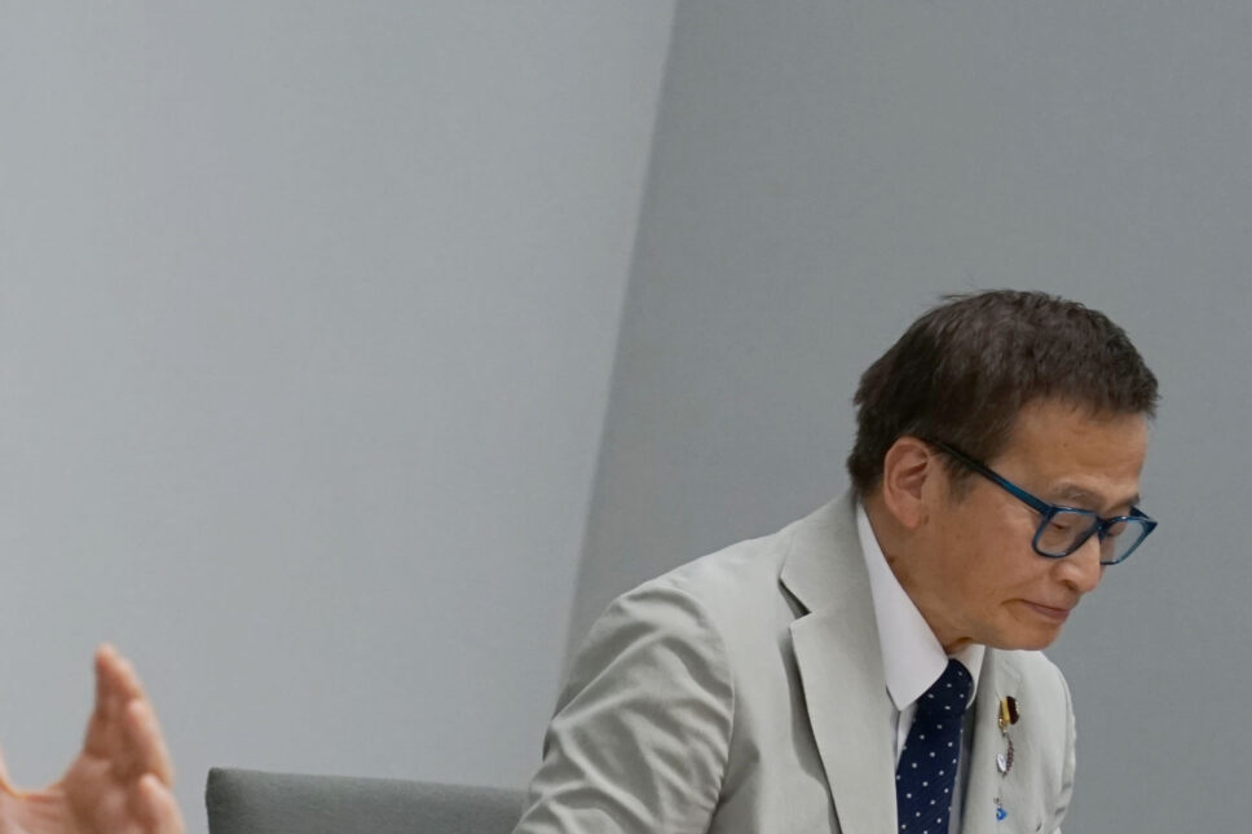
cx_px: -62
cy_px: 915
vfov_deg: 5.6
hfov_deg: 8.3
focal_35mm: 246
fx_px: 8553
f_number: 4.5
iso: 1250
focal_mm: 93
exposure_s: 1/160
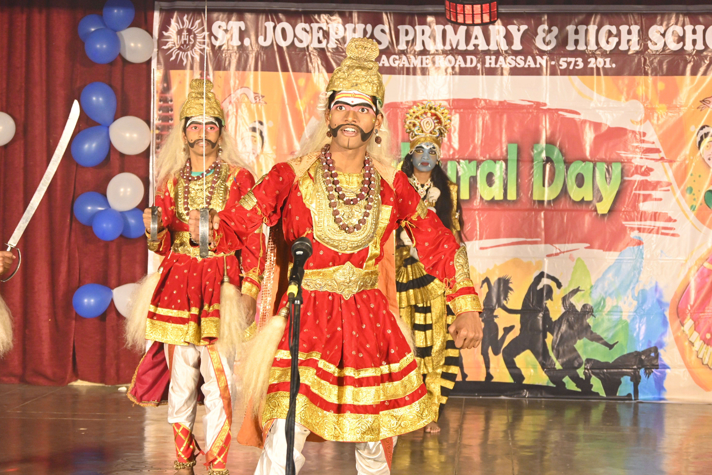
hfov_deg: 25.5
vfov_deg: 17.2
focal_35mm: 80
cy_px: 238
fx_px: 1572
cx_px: 356
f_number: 5.6
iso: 2500
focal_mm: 53
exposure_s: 1/200
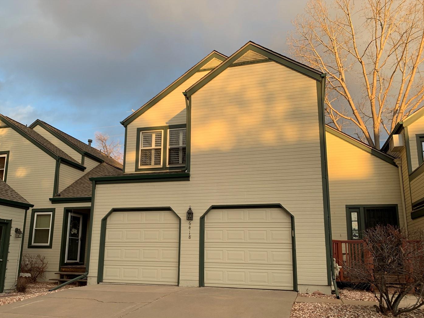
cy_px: 182
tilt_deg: +13.4
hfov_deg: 59.8
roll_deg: -2.5
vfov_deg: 46.6
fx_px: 367
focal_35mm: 30
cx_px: 185
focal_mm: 4.25
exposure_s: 1/285
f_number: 1.8
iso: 25
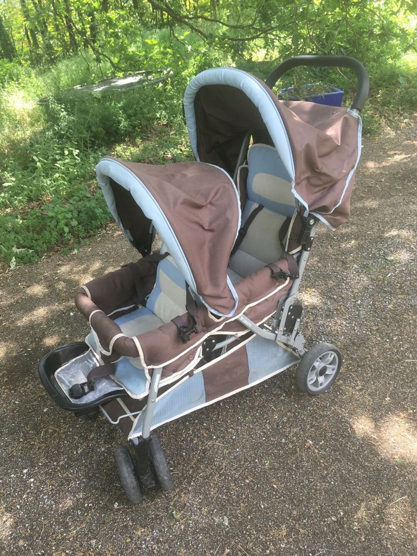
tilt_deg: -33.3
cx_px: 208
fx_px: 466
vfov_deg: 61.7
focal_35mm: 29
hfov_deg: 48.2
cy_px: 278
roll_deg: +3.8
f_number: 2.2
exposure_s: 1/111
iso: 25
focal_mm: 4.15
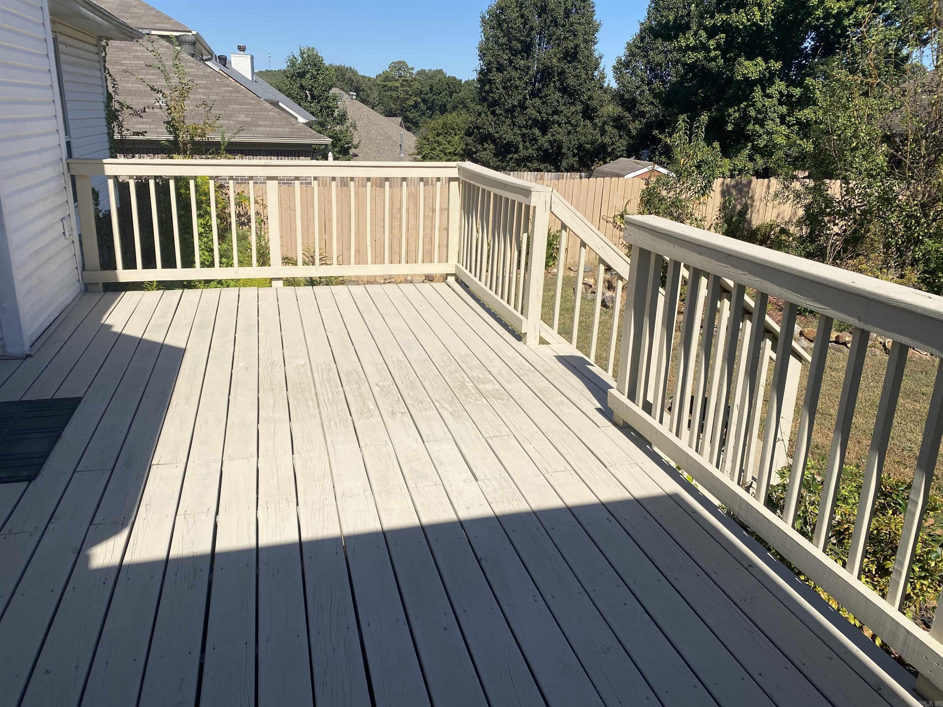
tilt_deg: -18.5
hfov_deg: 67.3
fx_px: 708
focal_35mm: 26
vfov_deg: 53.1
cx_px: 472
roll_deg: -1.6
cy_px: 354
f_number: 1.8
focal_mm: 4.25
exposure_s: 1/4808
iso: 32
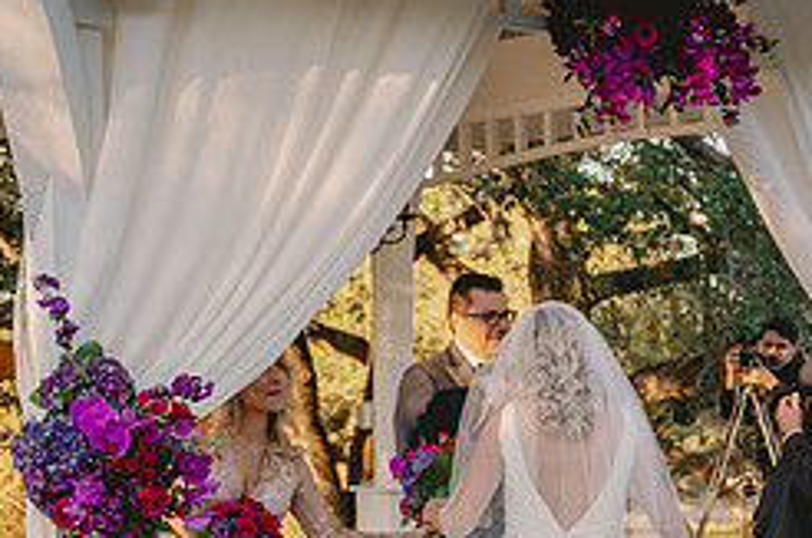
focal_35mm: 85
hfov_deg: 23.3
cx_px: 739
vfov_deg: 15.7
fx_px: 1913
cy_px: 548
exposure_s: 1/1600
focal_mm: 36
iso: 320
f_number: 2.8
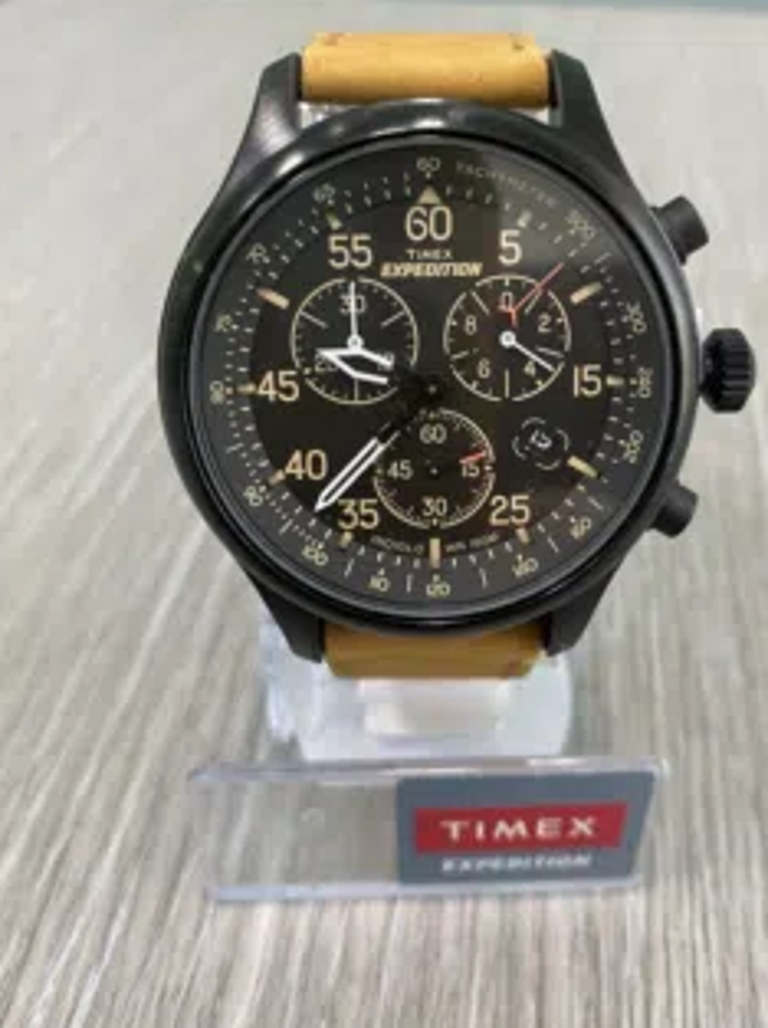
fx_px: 949
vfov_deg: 56.9
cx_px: 423
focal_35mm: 32
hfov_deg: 44.0
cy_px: 493
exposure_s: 1/50
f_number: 1.8
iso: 200
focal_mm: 4.25
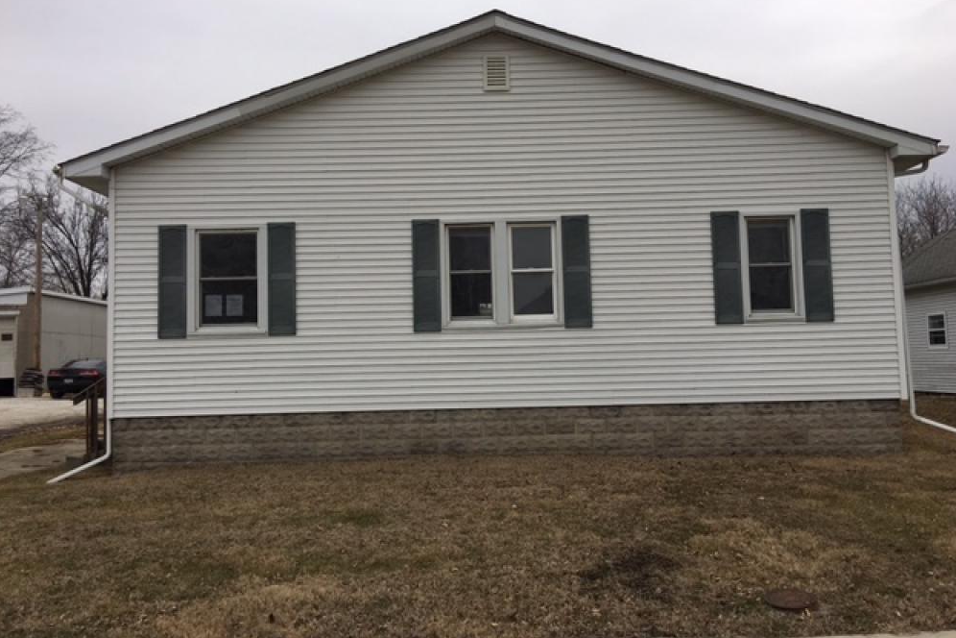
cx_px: 488
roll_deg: +0.6
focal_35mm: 31
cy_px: 301
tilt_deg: +5.3
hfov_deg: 60.3
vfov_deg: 42.3
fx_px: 823
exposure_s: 1/382
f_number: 2.2
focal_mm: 4.15
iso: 25
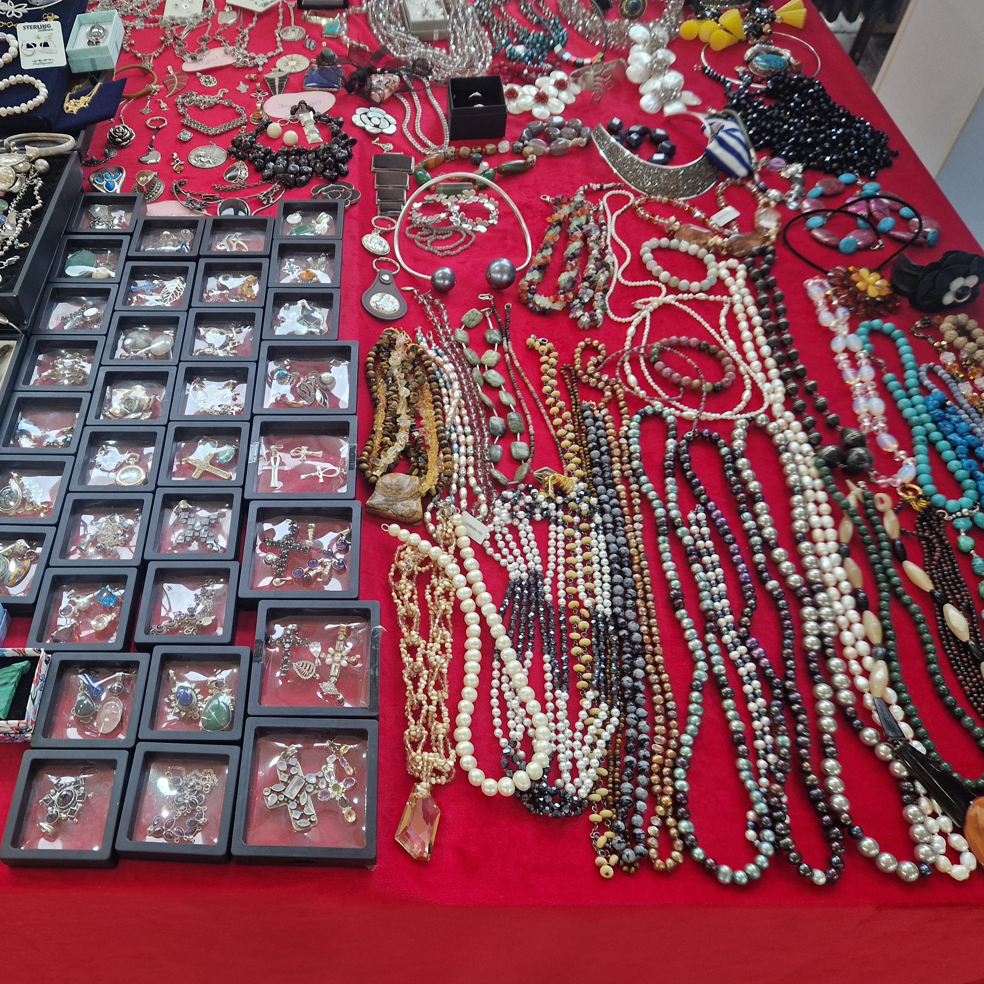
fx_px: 900
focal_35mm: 28
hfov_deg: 56.6
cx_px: 368
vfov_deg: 57.3
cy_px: 484
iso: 125
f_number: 1.8
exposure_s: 1/100
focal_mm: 5.4
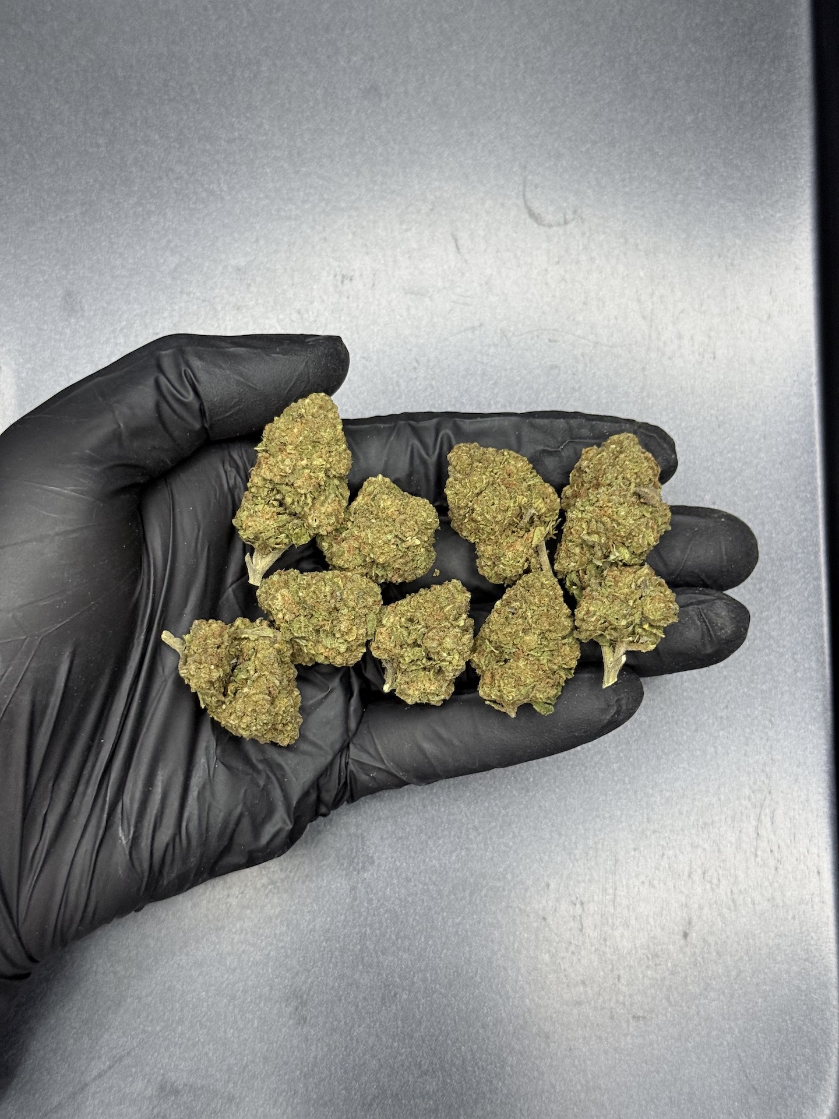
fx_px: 1551
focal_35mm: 48
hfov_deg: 30.3
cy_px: 560
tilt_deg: -82.3
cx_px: 420
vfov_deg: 39.7
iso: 125
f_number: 1.78
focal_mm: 6.76
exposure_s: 1/60
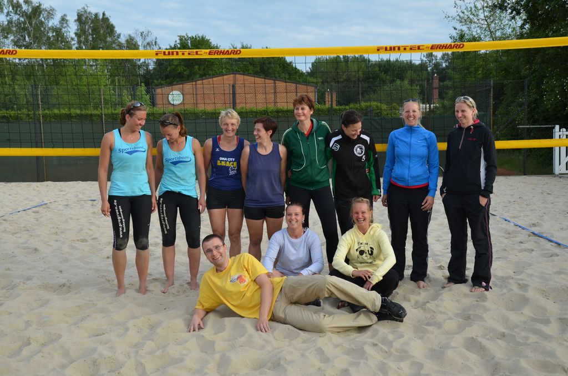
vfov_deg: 29.7
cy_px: 188
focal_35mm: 45
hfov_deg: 43.7
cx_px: 284
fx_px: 708
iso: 200
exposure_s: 1/200
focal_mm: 30
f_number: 7.1
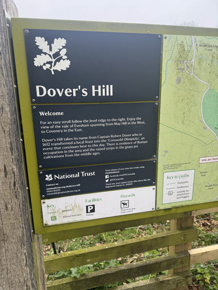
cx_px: 109
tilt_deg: -12.5
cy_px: 145
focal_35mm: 24
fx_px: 202
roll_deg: +0.0
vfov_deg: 71.6
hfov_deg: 56.8
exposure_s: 1/131
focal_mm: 6.76
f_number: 1.78
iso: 50
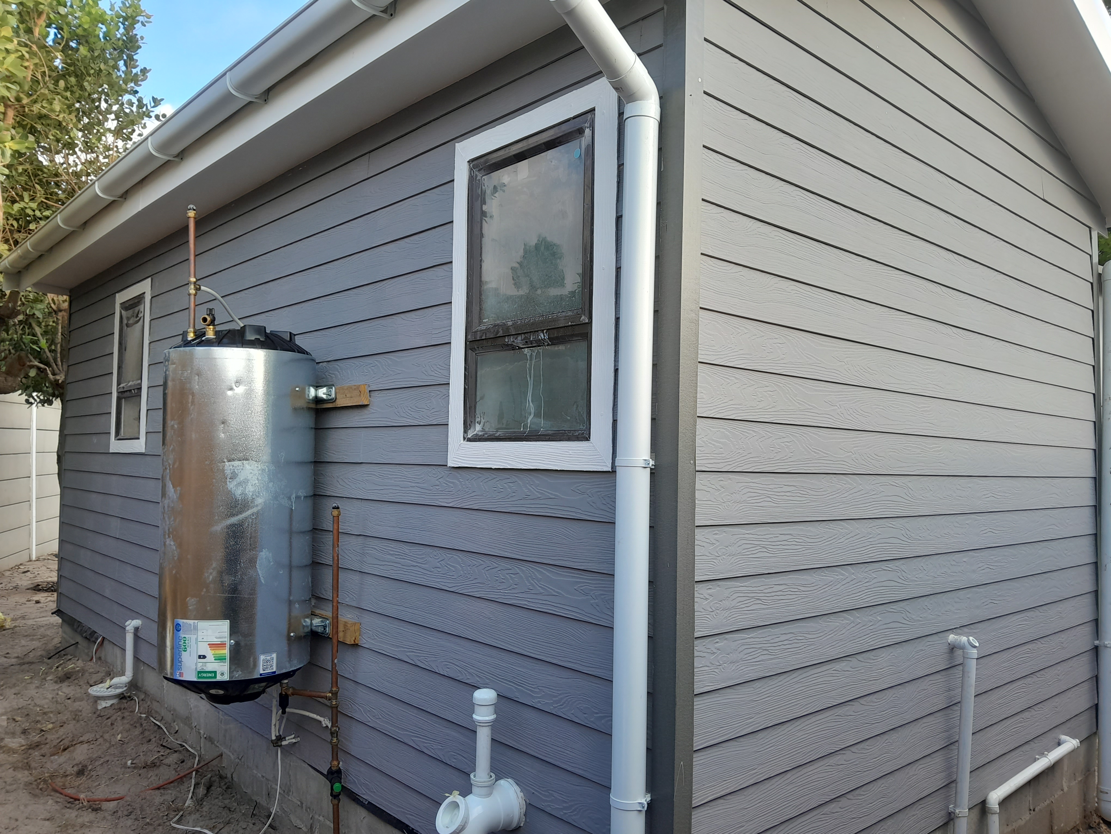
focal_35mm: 26
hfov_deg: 67.3
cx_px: 556
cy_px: 417
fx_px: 834
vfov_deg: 53.1
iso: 40
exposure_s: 1/128
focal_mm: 3.98
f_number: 1.8
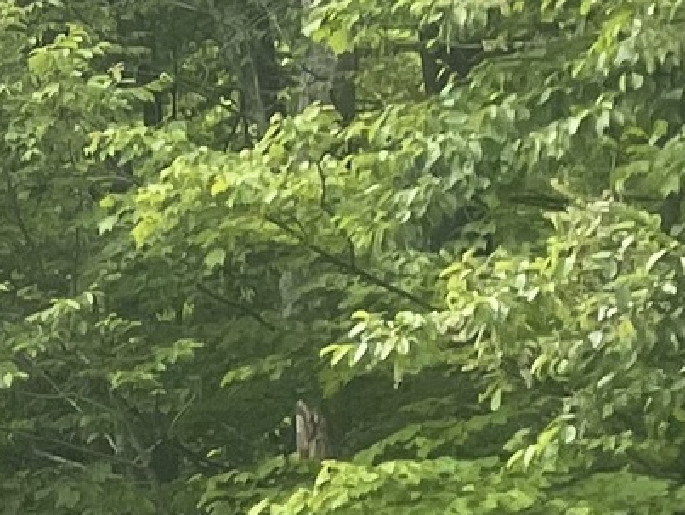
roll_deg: +1.7
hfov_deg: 8.8
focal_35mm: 198
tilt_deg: -3.0
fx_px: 3922
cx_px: -1132
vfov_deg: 7.5
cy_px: 527
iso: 32
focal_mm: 4.2
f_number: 1.6
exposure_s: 1/940
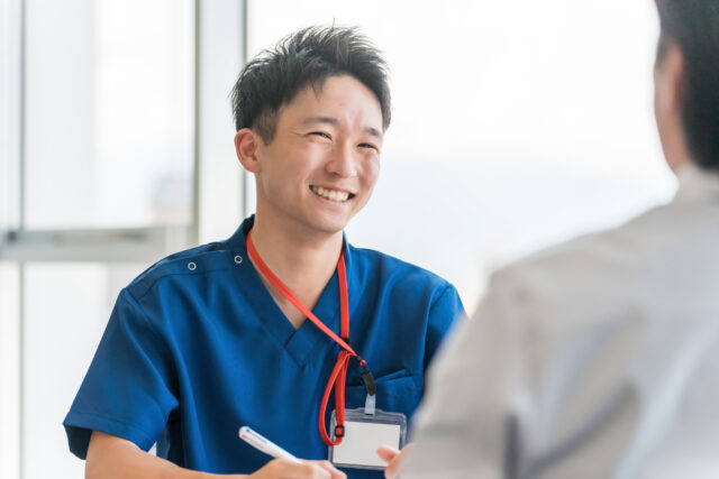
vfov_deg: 14.3
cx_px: 360
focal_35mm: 96
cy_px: 240
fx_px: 1918
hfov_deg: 21.2
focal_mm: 96
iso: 250
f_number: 2.8
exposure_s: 1/2500
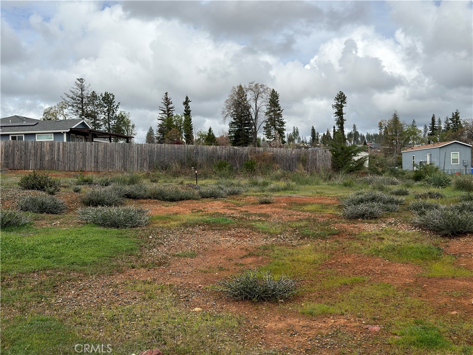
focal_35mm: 35
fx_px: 478
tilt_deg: +2.5
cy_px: 178
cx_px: 236
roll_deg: +2.8
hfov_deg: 52.6
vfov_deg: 40.7
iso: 64
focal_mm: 6.76
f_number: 1.78
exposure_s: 1/4386
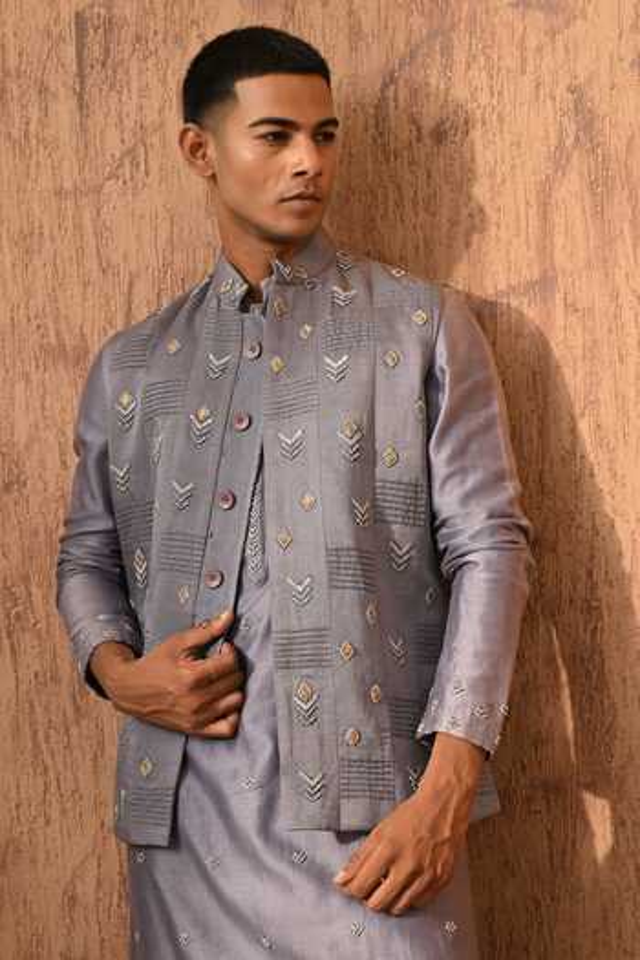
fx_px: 1573
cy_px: 480
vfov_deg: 33.9
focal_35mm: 59
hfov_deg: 23.0
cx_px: 320
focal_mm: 59
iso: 250
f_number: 7.1
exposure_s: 1/160
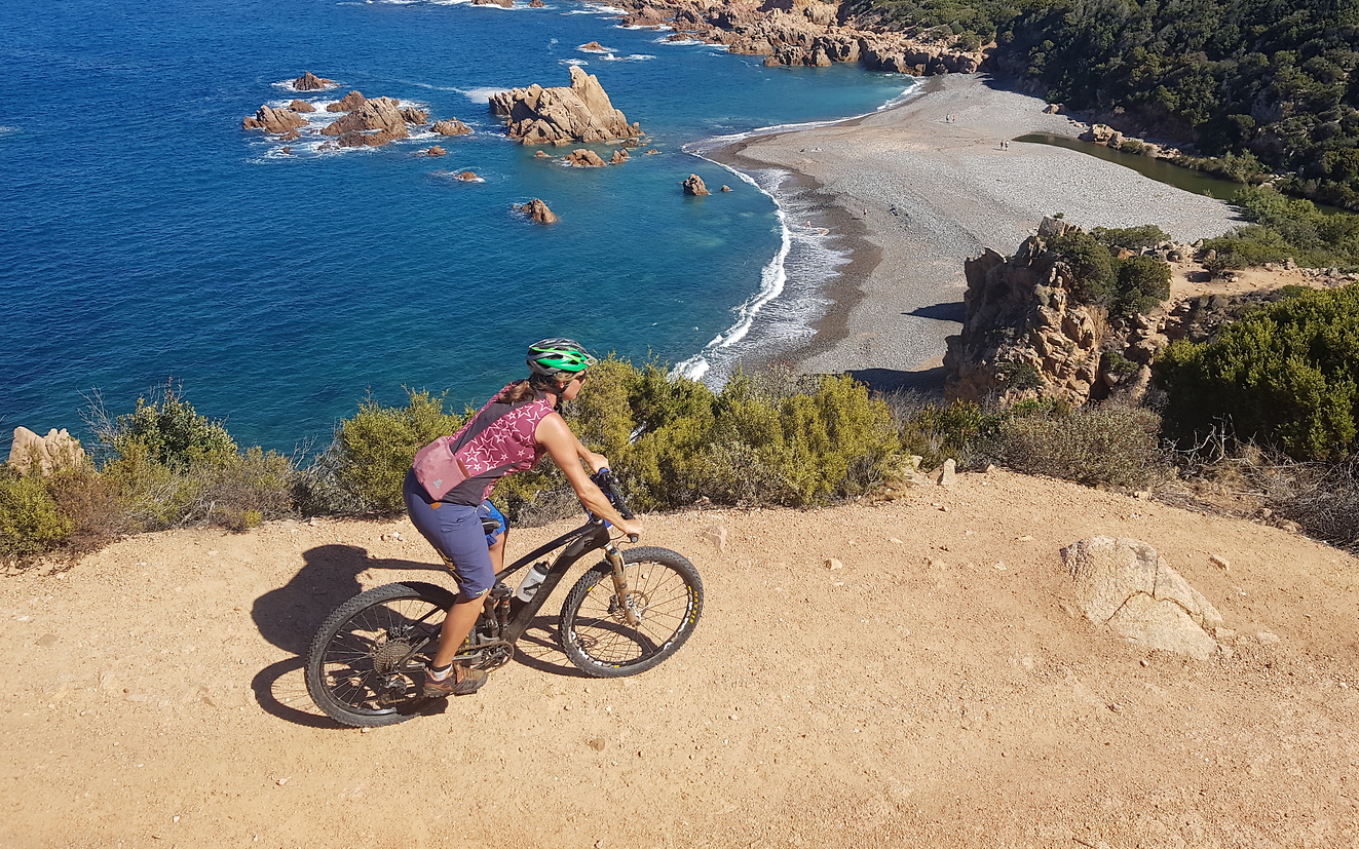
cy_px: 323
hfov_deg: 62.9
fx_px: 1111
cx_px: 707
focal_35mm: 30
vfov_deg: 41.6
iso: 40
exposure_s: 1/2036
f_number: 1.7
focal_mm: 4.2
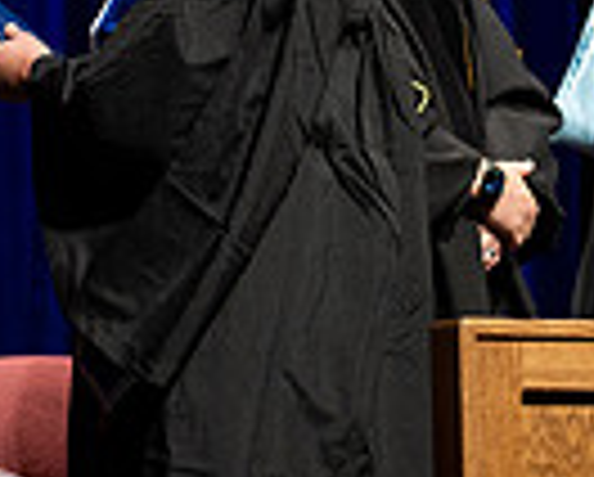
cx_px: 36
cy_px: 214
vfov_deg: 5.4
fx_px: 5088
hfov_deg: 6.7
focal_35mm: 289
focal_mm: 70
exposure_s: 1/250
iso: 640
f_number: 2.8
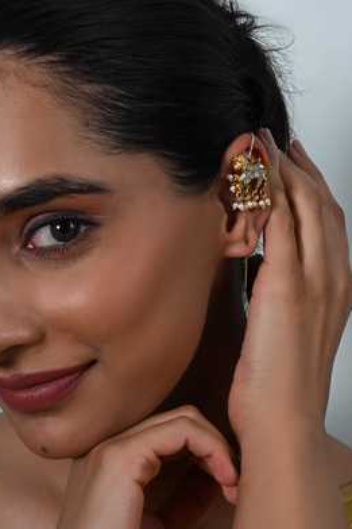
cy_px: 268
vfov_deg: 30.1
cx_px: 120
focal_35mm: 67
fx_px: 983
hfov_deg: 20.2
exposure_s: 1/125
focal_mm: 50
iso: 320
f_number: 13
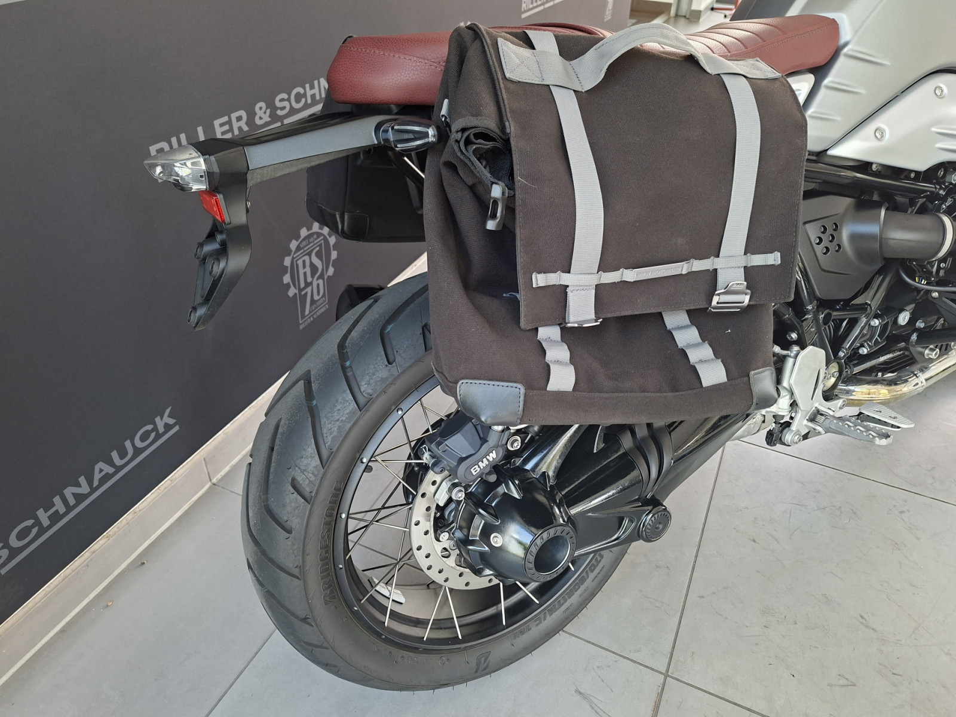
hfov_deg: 73.9
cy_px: 358
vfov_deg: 58.9
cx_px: 478
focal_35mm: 23
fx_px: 635
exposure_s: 1/120
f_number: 1.8
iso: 250
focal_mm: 5.54
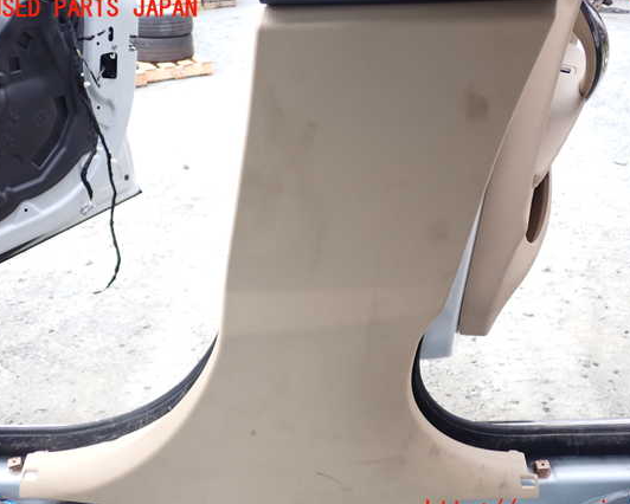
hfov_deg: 54.2
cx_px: 338
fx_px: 616
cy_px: 260
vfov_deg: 44.6
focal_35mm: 33
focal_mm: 5.4
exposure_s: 1/30
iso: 100
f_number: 6.3
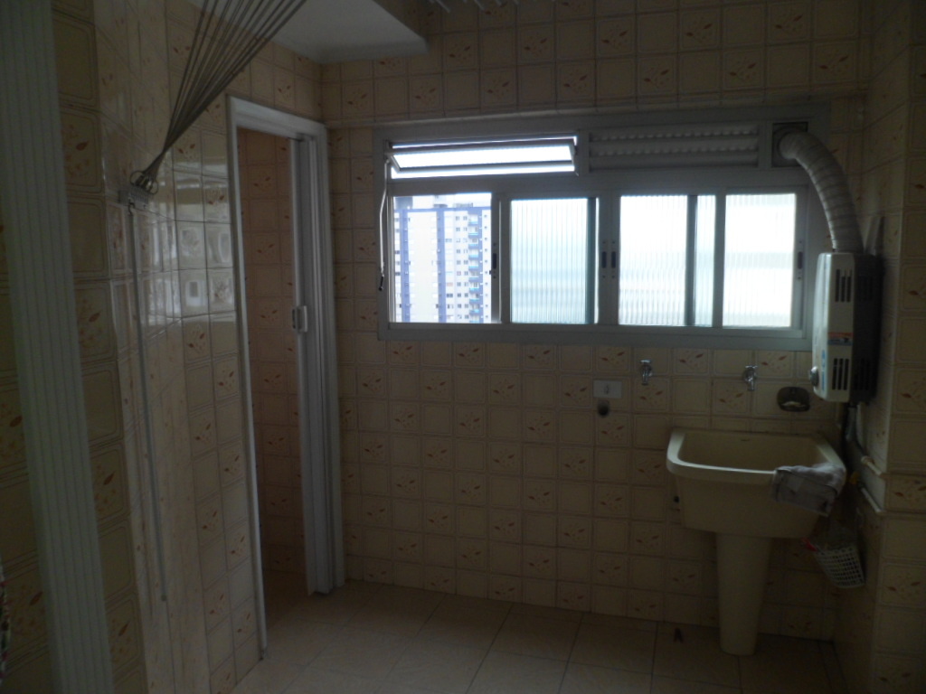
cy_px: 347
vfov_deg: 53.1
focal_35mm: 26
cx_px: 463
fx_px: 696
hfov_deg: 67.3
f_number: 3.3
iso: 80
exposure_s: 1/90
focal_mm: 4.9
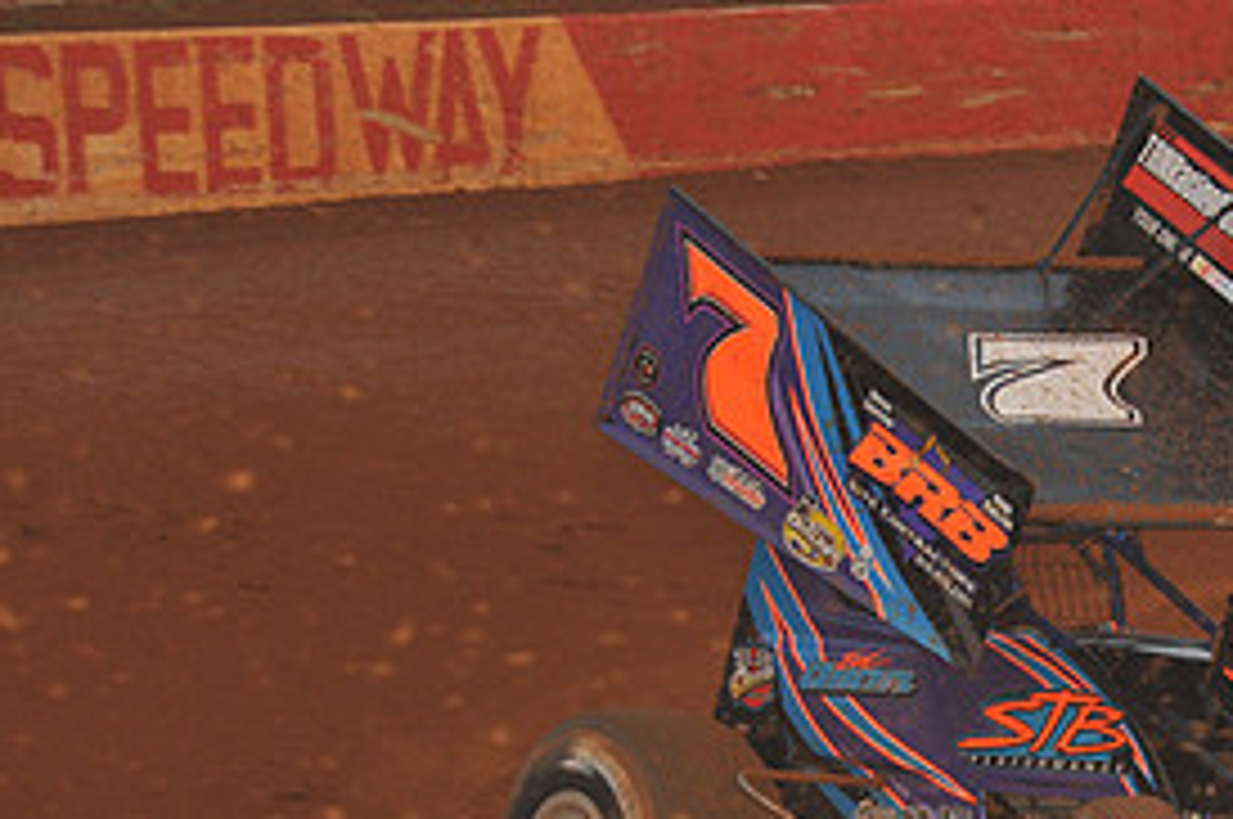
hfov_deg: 5.3
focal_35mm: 392
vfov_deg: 3.5
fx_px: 13410
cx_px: 1184
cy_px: 724
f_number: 7.1
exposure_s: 1/320
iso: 800
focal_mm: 185
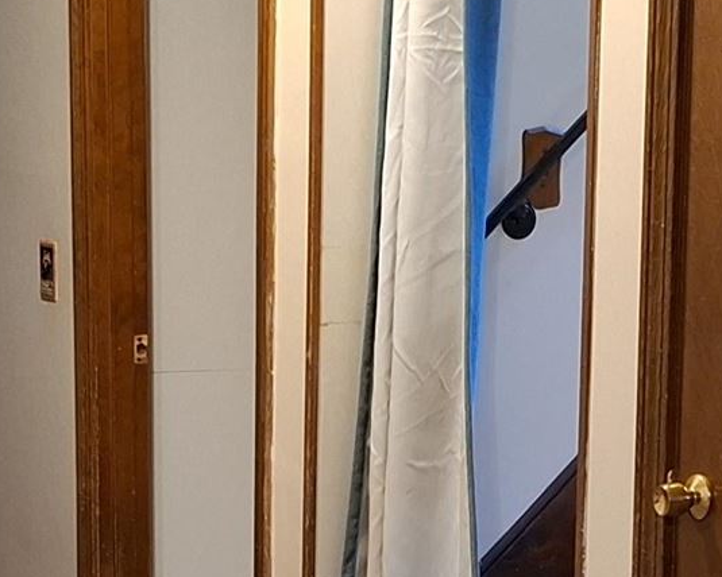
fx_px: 2757
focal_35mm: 129
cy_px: 605
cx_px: 374
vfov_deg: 11.8
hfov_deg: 14.9
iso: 400
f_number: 1.8
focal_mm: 5.54
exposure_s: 1/30
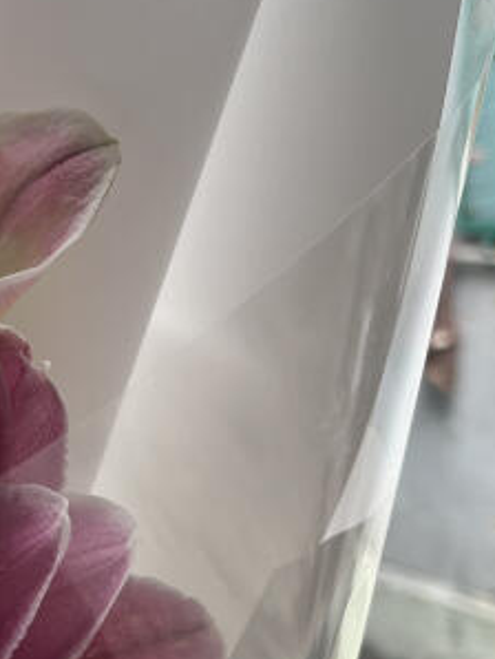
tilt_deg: -9.1
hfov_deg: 15.0
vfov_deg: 21.0
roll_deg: +0.3
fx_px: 1771
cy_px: 404
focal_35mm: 93
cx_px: -197
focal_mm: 5.1
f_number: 1.6
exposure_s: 1/205
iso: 40
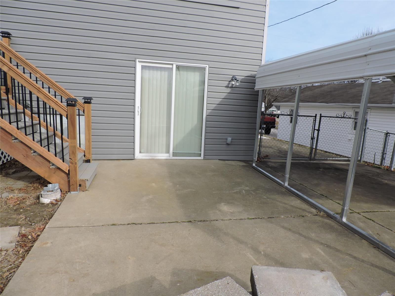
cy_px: 148
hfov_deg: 71.6
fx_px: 274
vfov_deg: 56.8
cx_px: 198
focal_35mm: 24
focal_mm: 4.3
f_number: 3
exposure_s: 1/1000
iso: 100
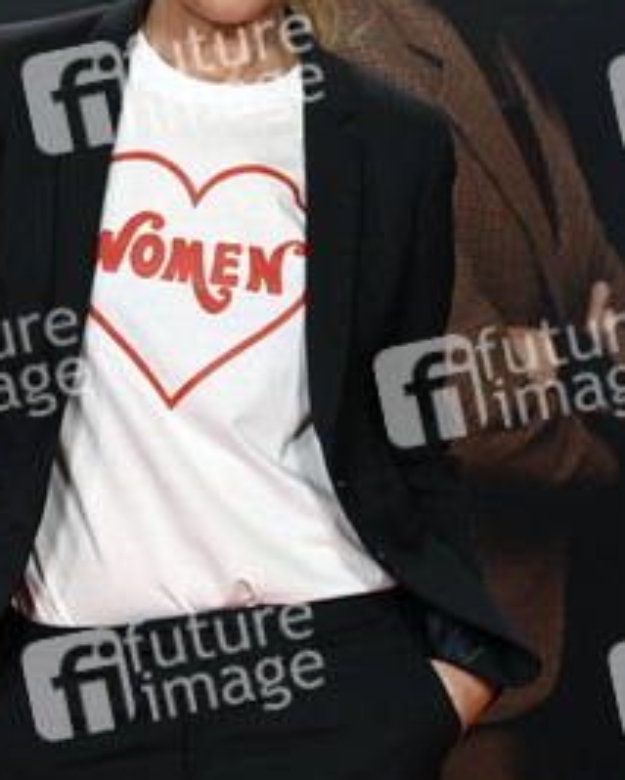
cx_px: 258
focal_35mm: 141
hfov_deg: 11.0
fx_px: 3258
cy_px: 232
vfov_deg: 13.6
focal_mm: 100
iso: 3200
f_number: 4.8
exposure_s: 1/180
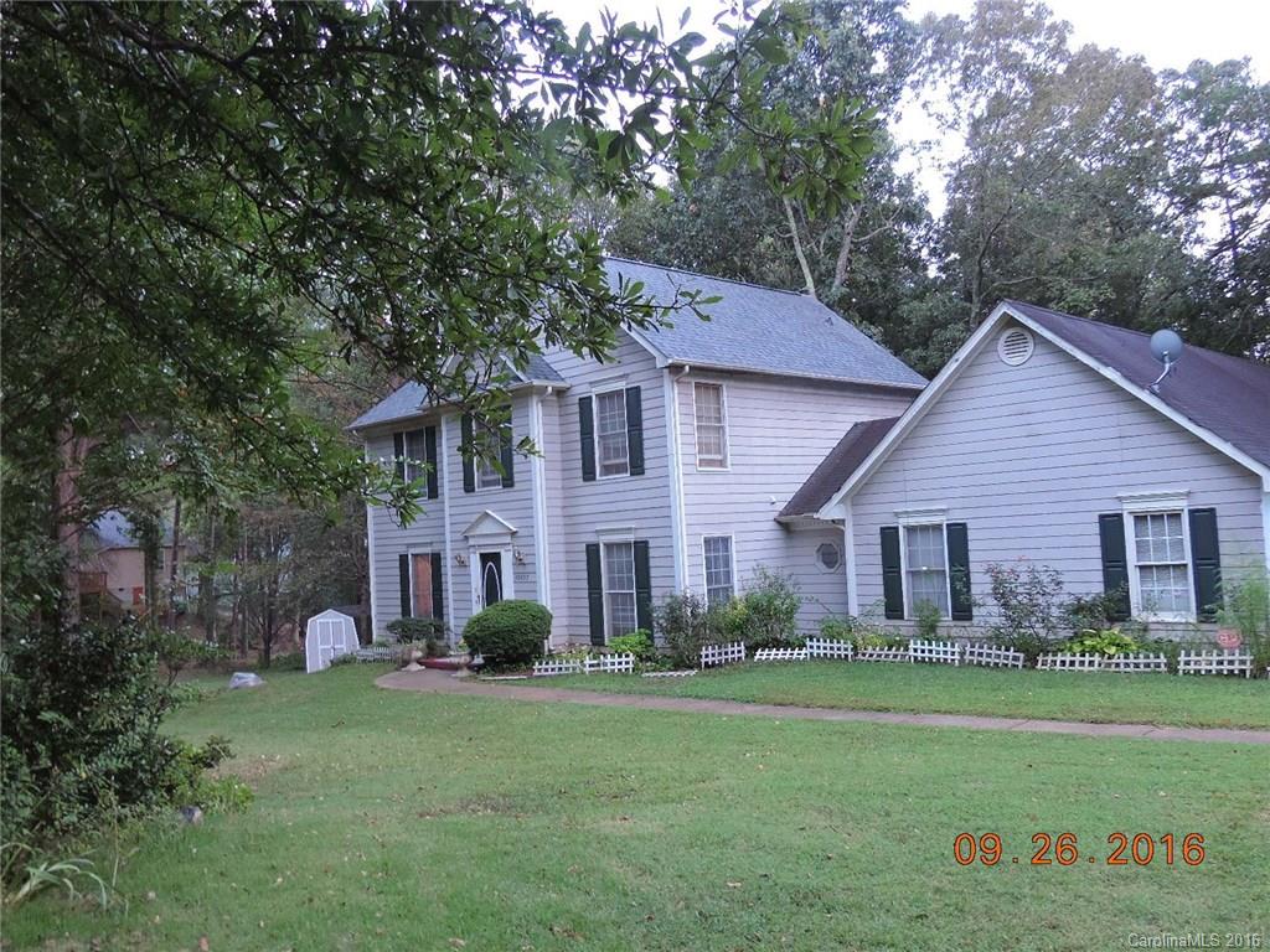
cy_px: 476
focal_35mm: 30
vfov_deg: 46.8
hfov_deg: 60.0
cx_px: 635
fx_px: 1101
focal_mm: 5.3
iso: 400
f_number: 3.1
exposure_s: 1/13
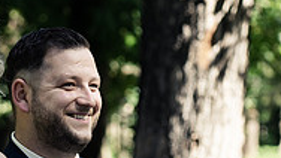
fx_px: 1976
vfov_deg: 4.6
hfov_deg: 8.1
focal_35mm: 265
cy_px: 221
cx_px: 70
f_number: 2.8
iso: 125
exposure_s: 1/320
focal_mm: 69
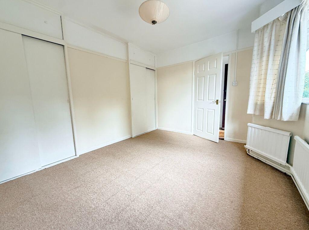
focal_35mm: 14
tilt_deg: -6.8
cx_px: 154
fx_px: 125
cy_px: 115
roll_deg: +1.0
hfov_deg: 102.2
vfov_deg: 85.4
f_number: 2.2
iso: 320
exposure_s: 1/94
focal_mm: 2.22
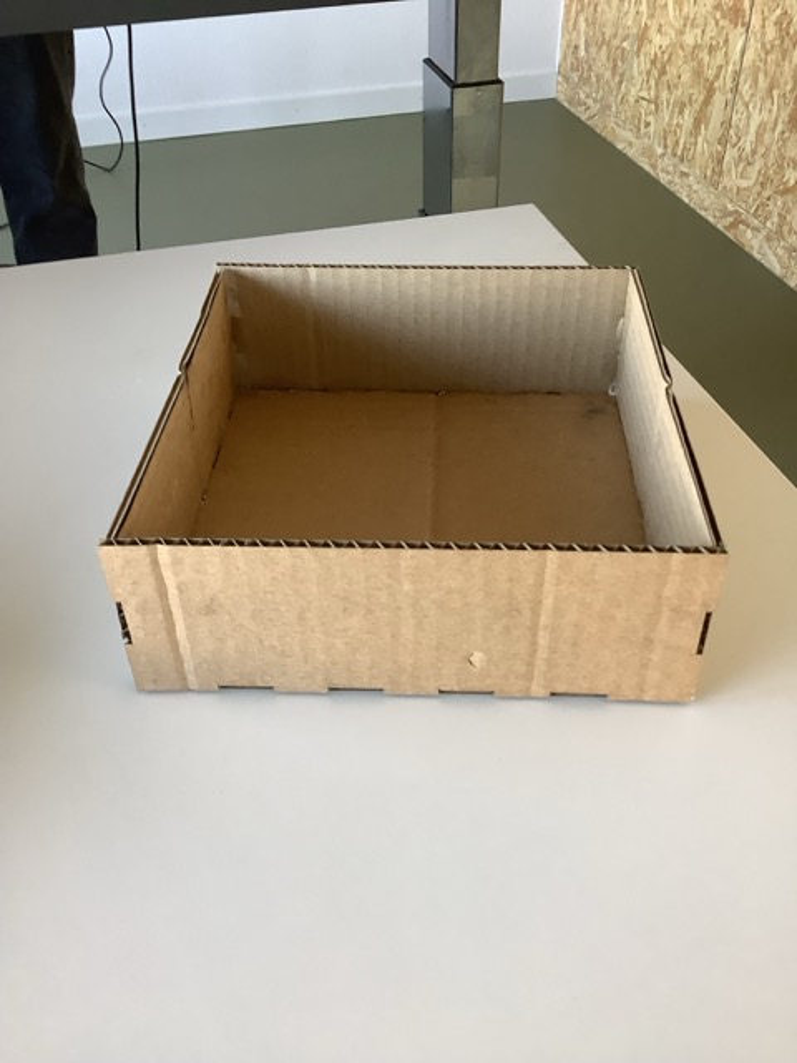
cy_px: 532
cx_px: 398
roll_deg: +0.1
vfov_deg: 58.4
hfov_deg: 45.4
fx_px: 952
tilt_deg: -41.1
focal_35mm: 31
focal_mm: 3.3
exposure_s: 1/60
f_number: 2.4
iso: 100
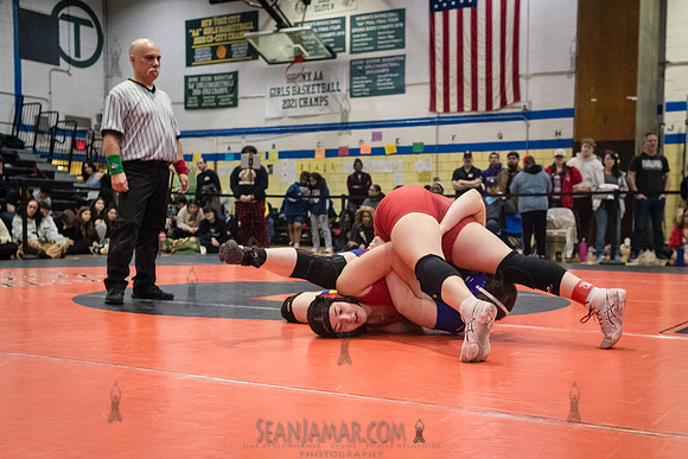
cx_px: 392
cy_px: 283
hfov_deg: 42.9
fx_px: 873
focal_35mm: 46
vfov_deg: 29.4
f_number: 4
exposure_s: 1/400
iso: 8000
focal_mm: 35
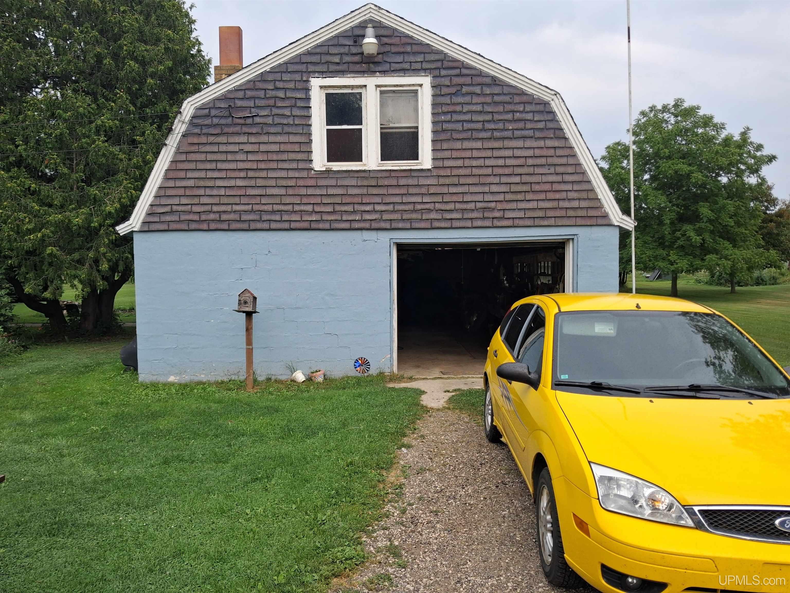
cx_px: 395
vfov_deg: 51.4
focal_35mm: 27
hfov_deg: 65.3
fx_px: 616
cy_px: 296
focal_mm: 4
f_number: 1.8
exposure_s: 1/256
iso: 20
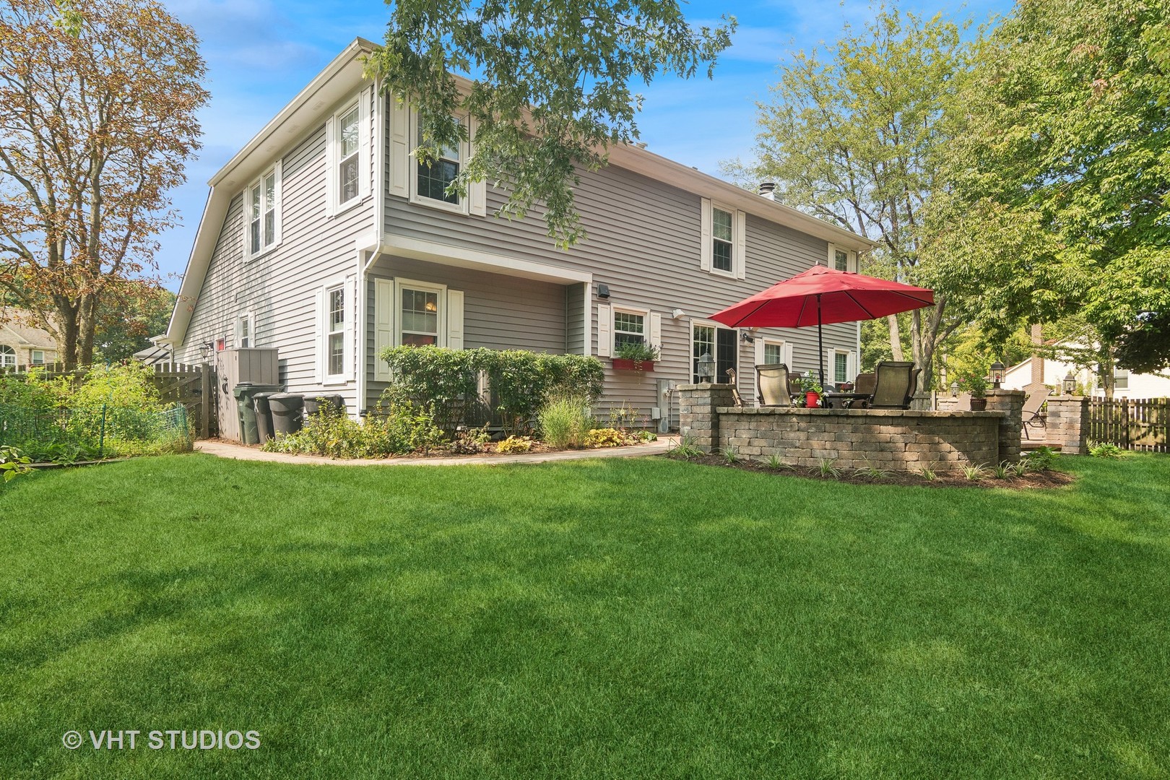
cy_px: 390
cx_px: 585
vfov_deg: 67.4
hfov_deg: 90.0
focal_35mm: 18
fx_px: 585
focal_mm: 12
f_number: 8
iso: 200
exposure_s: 1/100
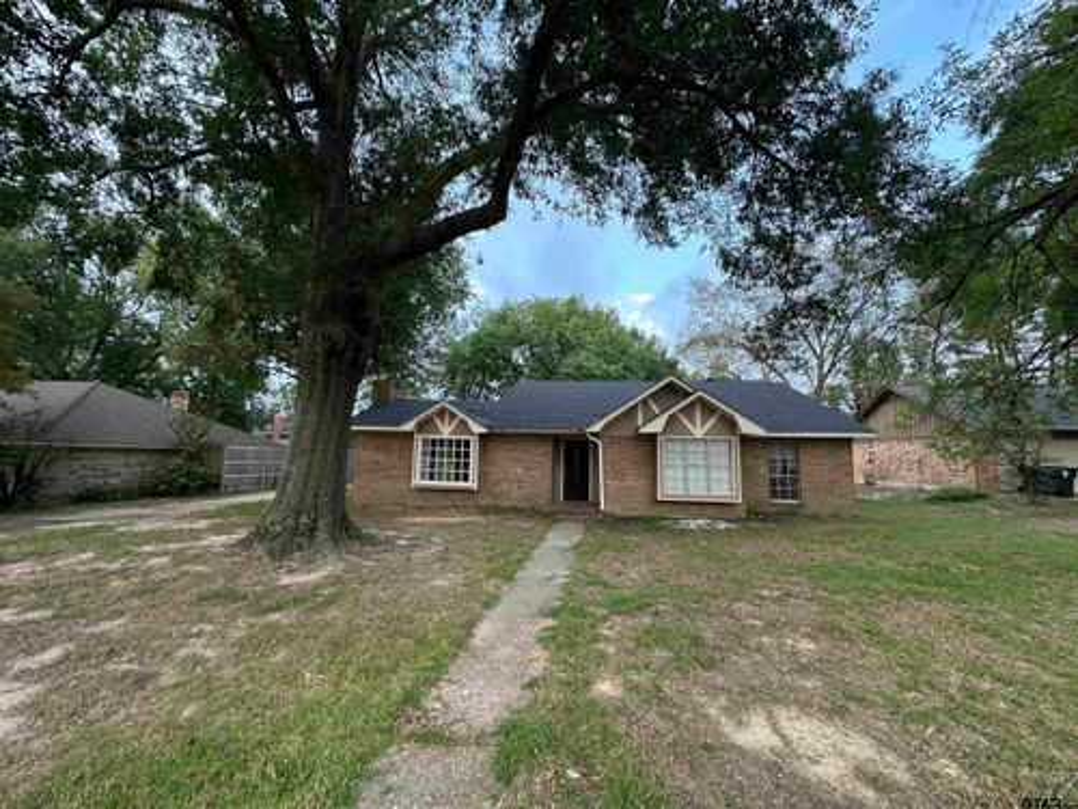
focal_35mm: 14
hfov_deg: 102.1
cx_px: 539
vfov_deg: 85.7
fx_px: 436
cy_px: 404
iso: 40
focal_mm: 2.22
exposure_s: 1/99
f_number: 2.2
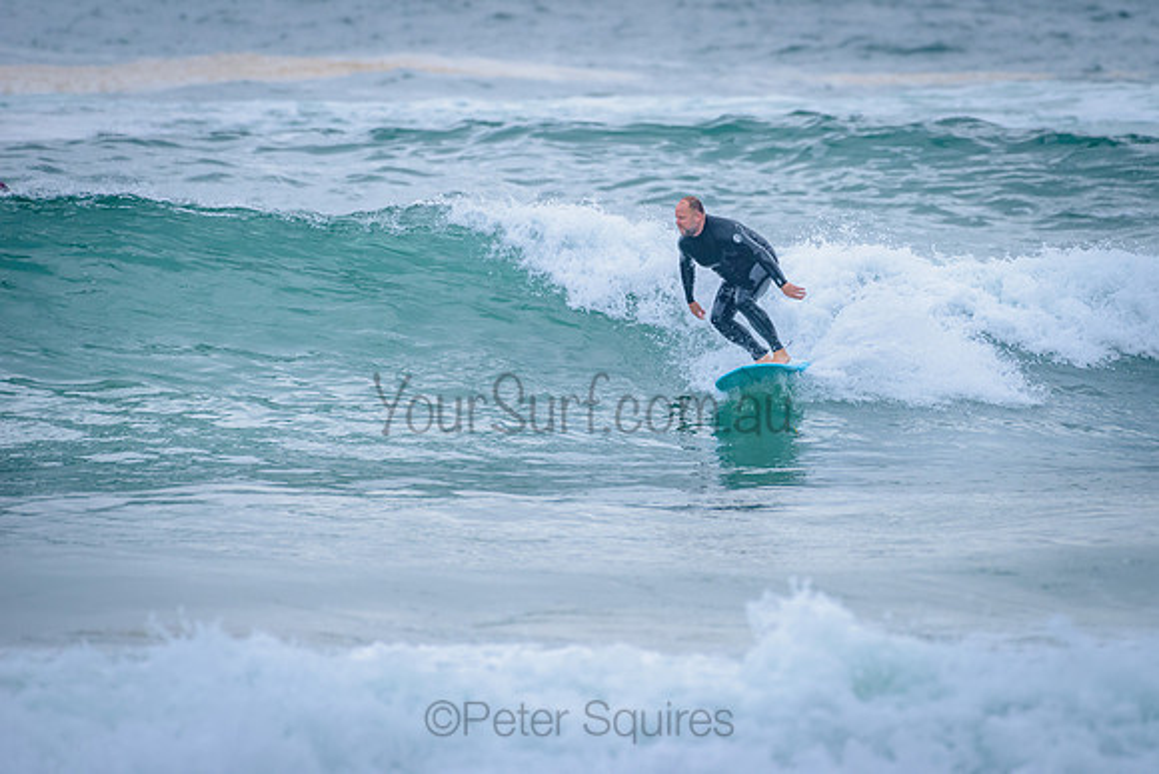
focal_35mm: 613
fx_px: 19736
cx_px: 710
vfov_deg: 2.2
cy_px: 300
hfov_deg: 3.4
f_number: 6.3
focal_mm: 500
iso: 800
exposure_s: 1/2000
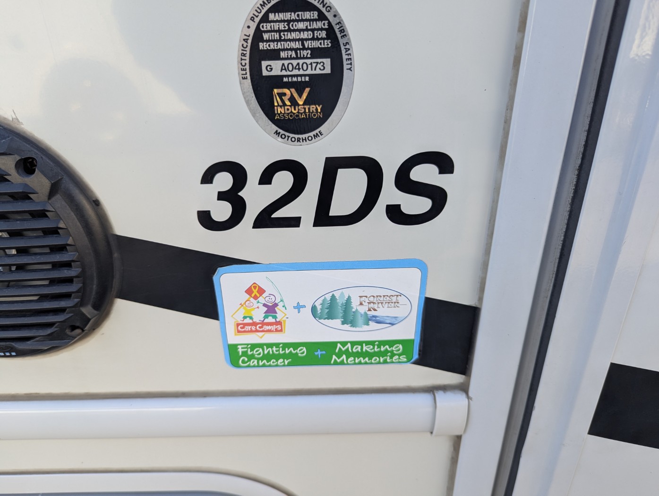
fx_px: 457
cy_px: 248
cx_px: 330
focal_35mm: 24
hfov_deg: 71.5
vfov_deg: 56.9
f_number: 1.85
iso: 62
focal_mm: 6.81
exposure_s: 1/357
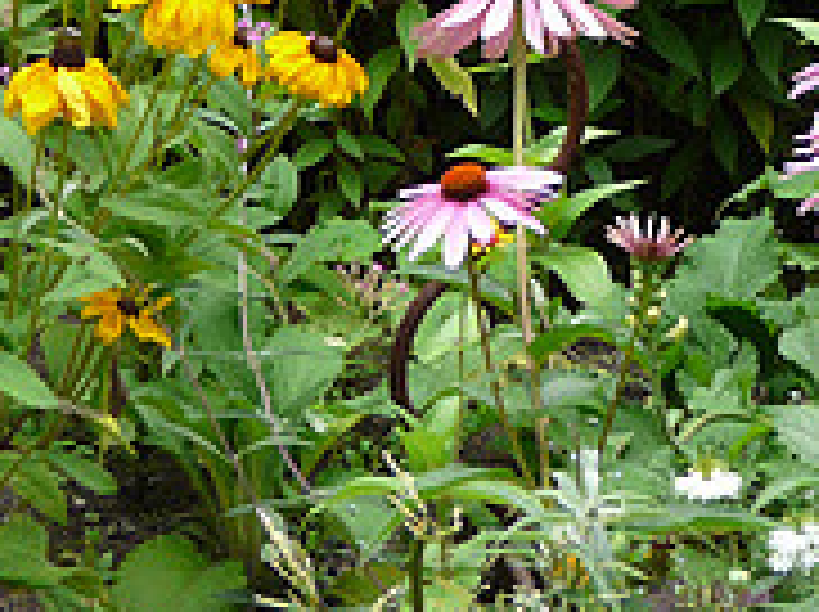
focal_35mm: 265
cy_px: -146
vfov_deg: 5.6
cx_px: 680
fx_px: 6262
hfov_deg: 7.5
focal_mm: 13.6
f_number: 3.2
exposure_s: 1/100
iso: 100
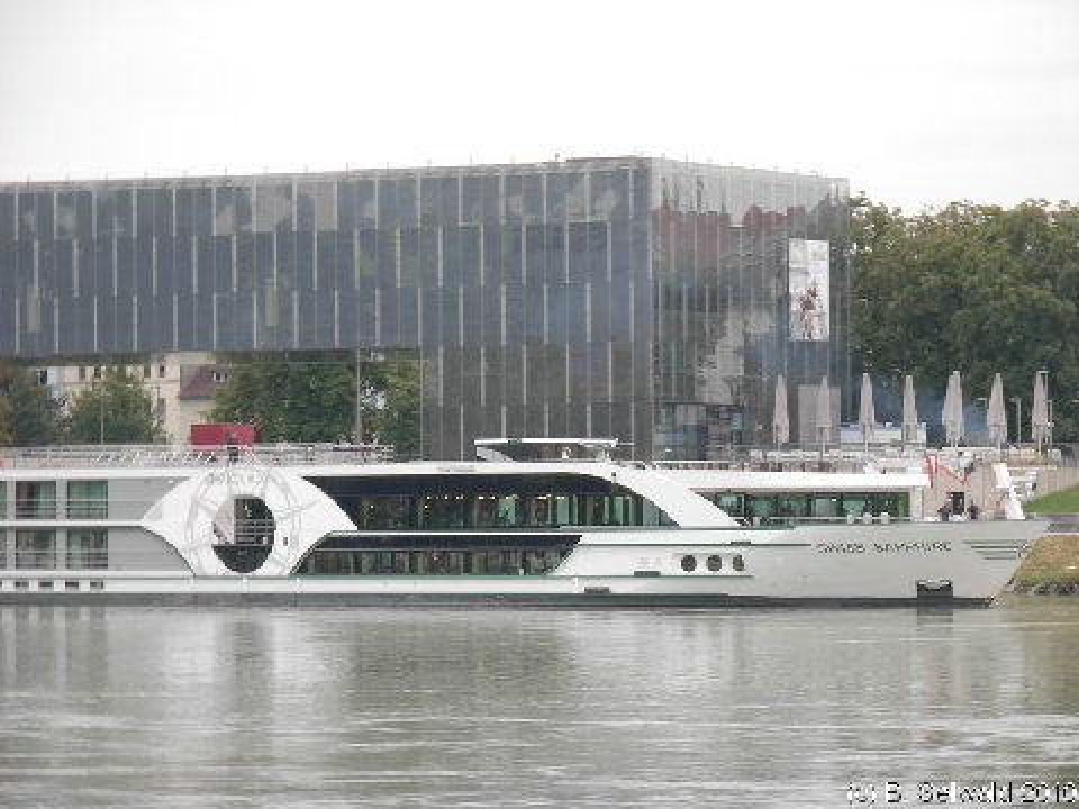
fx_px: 5922
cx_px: 540
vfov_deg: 7.8
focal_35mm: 190
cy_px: 404
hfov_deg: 10.4
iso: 79
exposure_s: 1/14.2
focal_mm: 31.4
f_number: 5
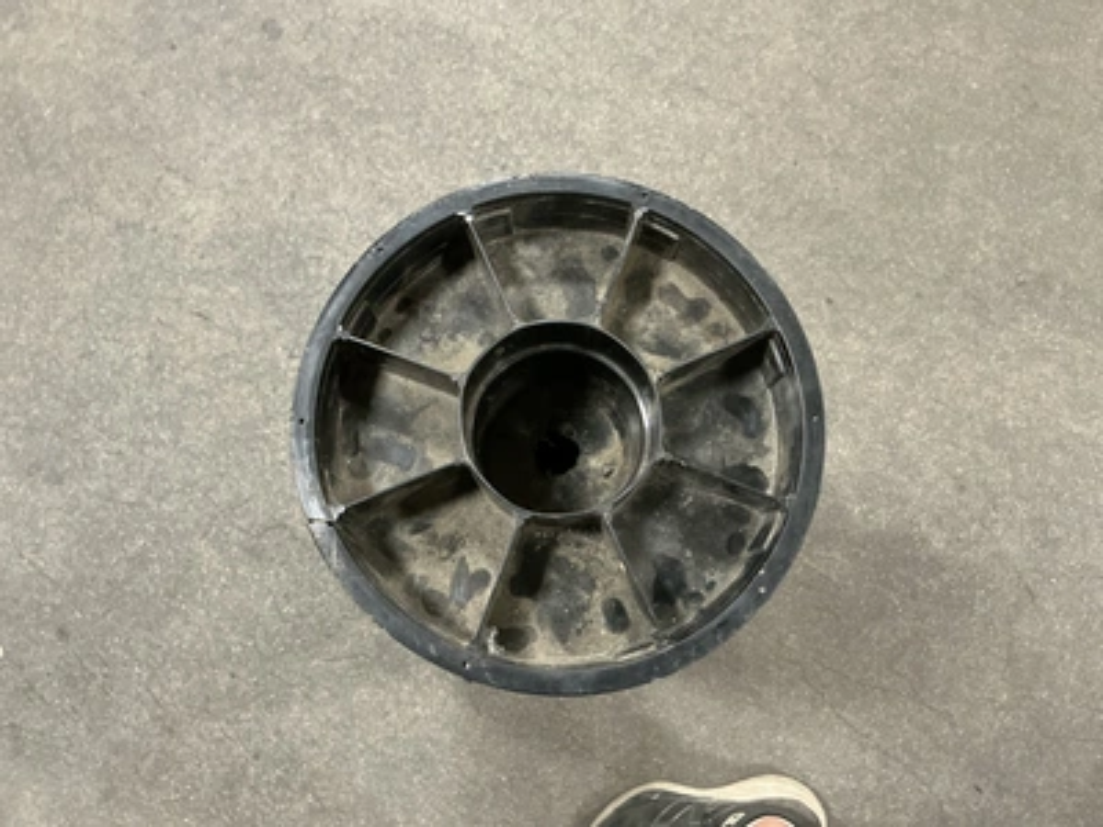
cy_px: 414
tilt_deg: -77.8
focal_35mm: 28
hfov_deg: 63.4
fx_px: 892
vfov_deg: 49.7
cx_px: 552
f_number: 1.8
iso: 400
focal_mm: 3
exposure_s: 1/30
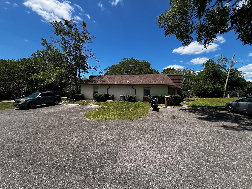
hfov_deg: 106.2
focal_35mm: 13
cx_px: 126
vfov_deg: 89.9
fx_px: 95
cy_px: 94
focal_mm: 1.57
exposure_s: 1/1143
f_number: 1.8
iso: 32
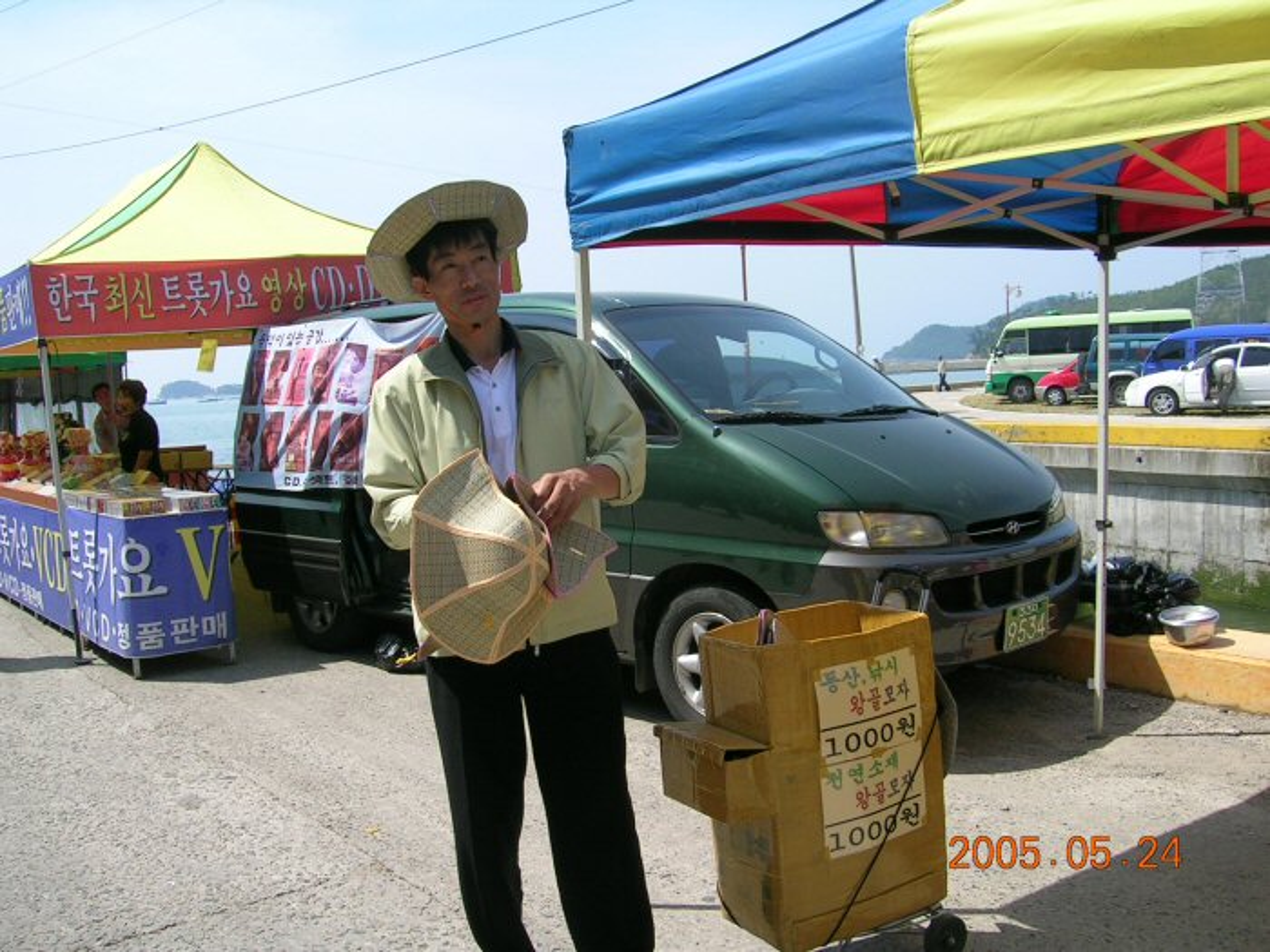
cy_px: 476
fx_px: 1284
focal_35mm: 35
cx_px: 635
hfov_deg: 52.6
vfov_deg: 40.7
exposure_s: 1/391
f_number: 4.8
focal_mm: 5.4
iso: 50
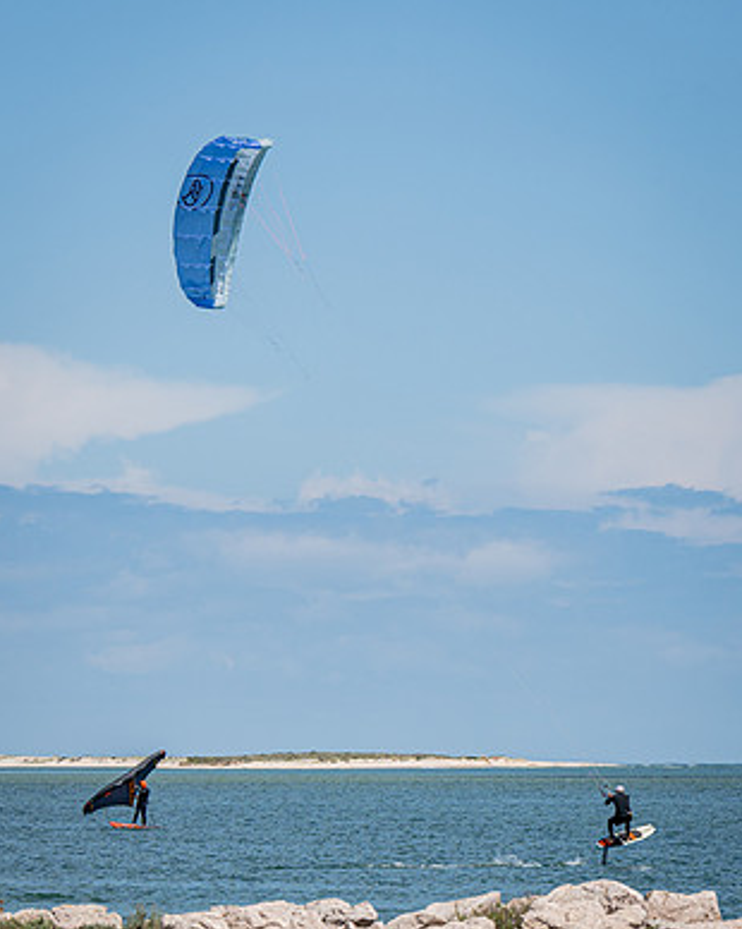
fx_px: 5824
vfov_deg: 9.1
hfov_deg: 7.3
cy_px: 440
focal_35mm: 212
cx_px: 596
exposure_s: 1/1000
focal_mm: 105
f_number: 8
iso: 160
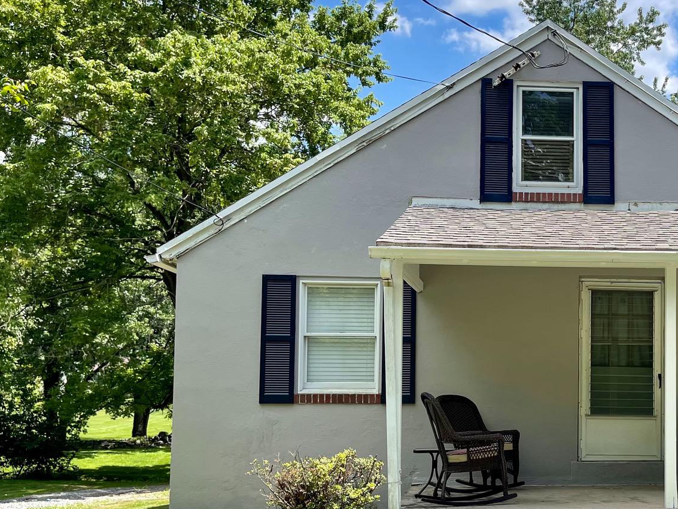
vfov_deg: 30.6
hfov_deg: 37.8
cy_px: 344
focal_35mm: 47
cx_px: 609
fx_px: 921
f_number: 1.6
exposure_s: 1/1739
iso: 32
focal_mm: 5.1
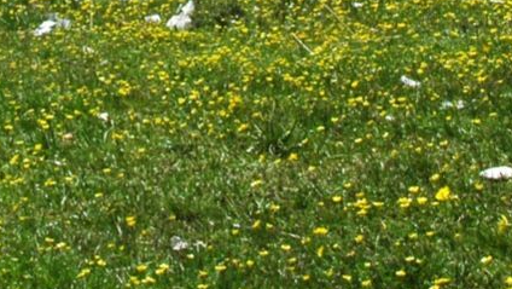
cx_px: 126
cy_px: -227
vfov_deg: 10.1
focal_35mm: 114
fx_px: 1548
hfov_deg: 18.6
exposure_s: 1/80
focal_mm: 22
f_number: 16
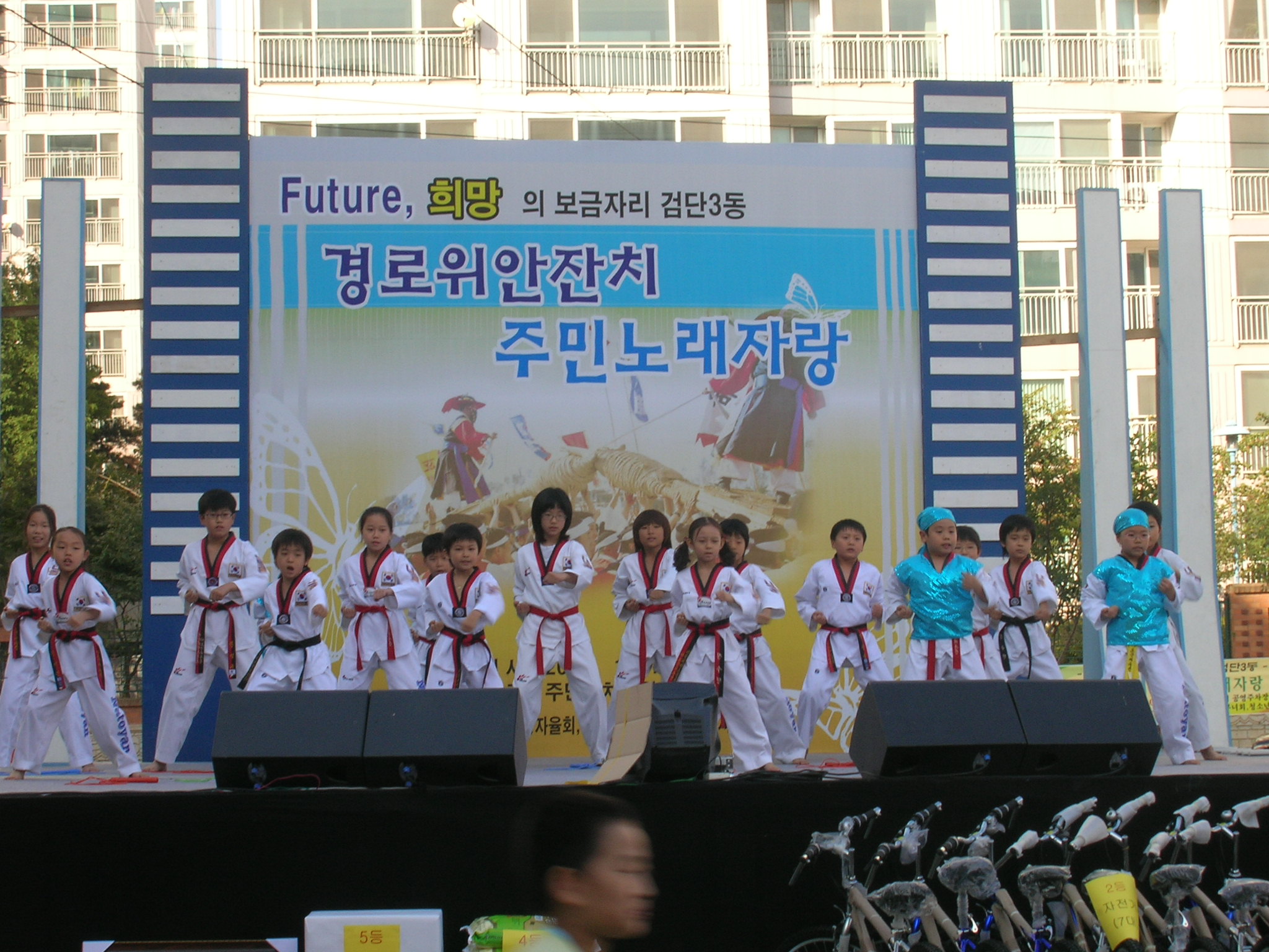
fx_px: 2713
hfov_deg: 26.3
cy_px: 476
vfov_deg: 19.9
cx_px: 634
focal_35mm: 74
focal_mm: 12.3
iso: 50
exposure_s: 1/65.4
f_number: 6.7
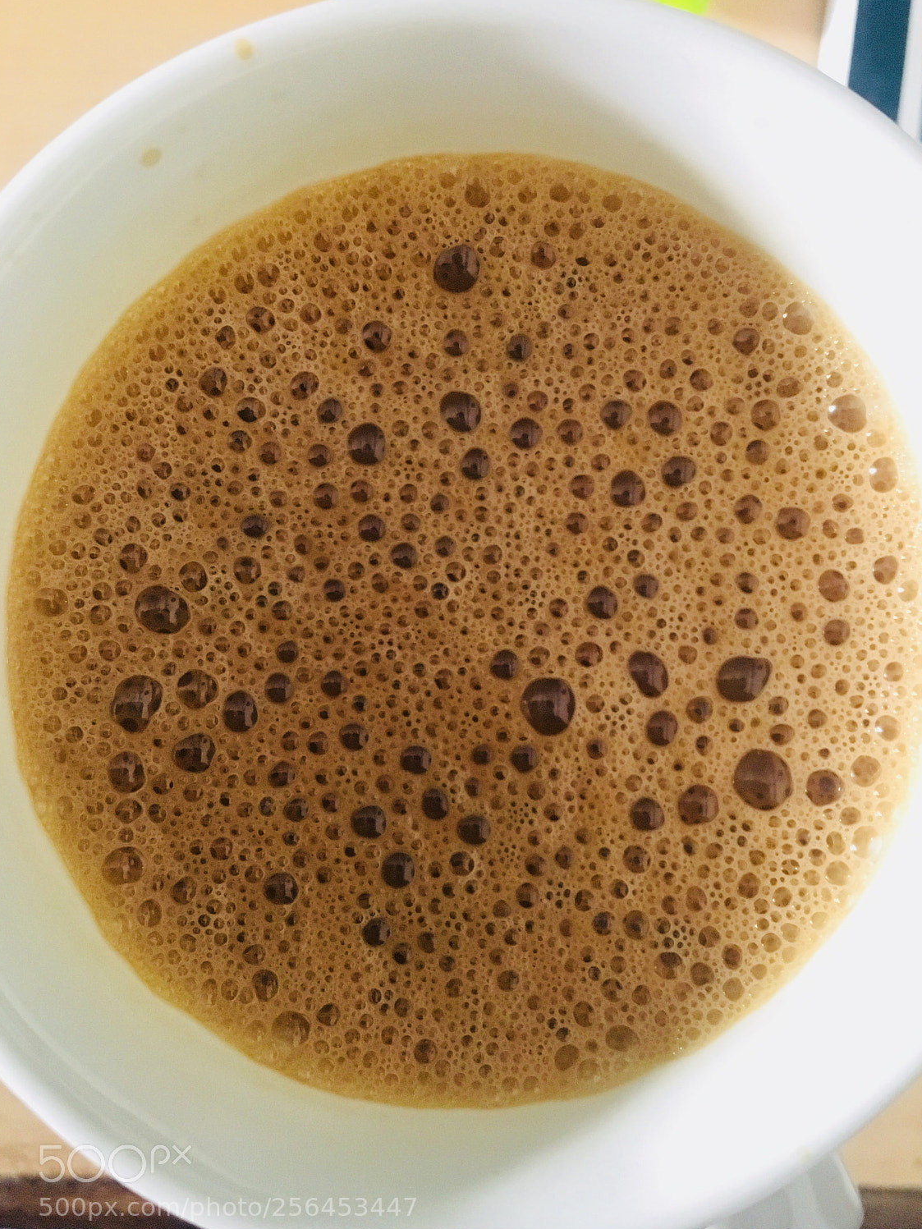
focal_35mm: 31
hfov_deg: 45.4
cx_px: 480
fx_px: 1101
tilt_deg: -88.4
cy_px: 615
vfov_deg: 58.3
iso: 320
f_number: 2.2
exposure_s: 1/17
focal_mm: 4.15
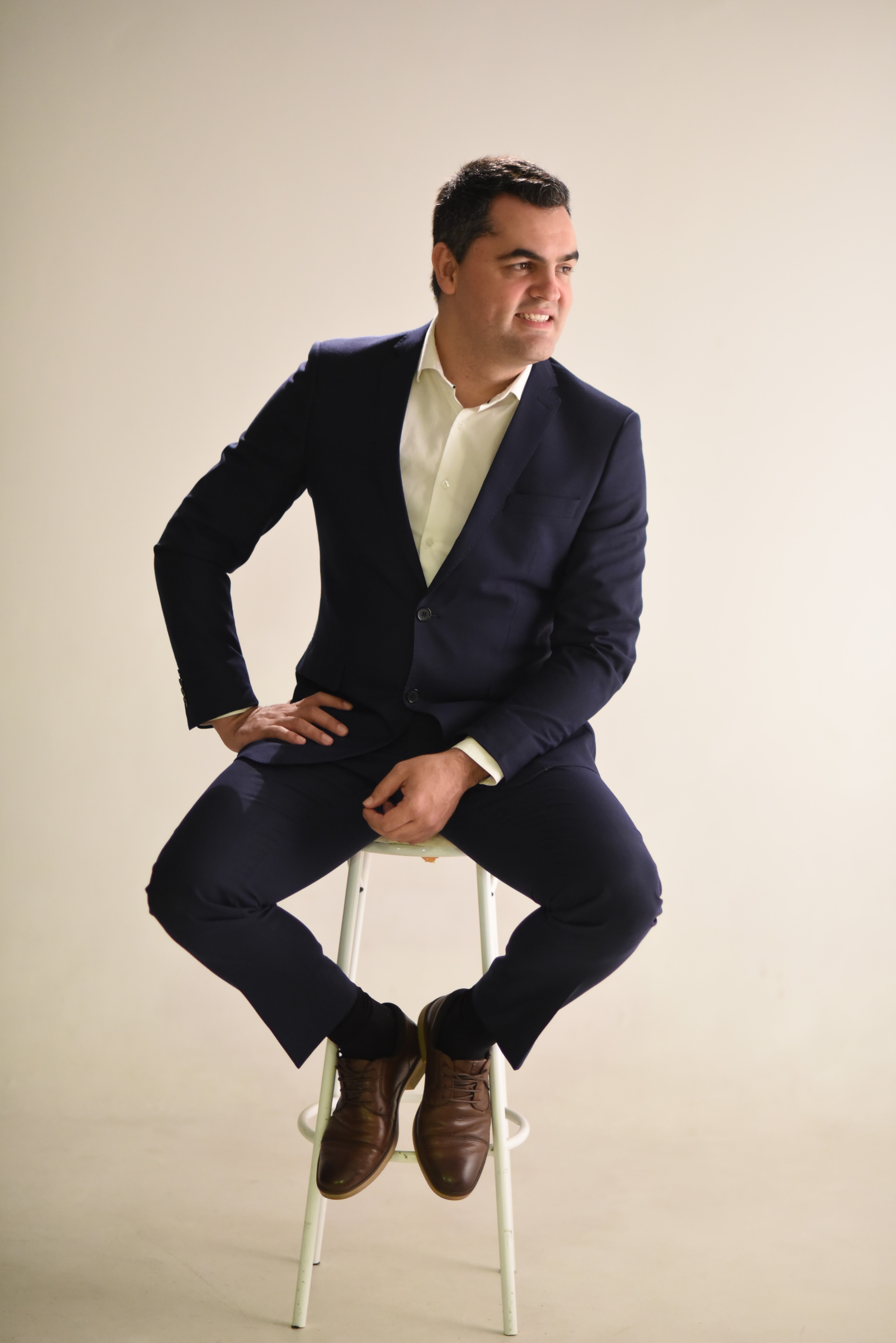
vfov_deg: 23.9
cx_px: 448
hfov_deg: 16.1
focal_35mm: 85
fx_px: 3170
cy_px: 672
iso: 3200
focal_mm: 85
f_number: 2
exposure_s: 1/160
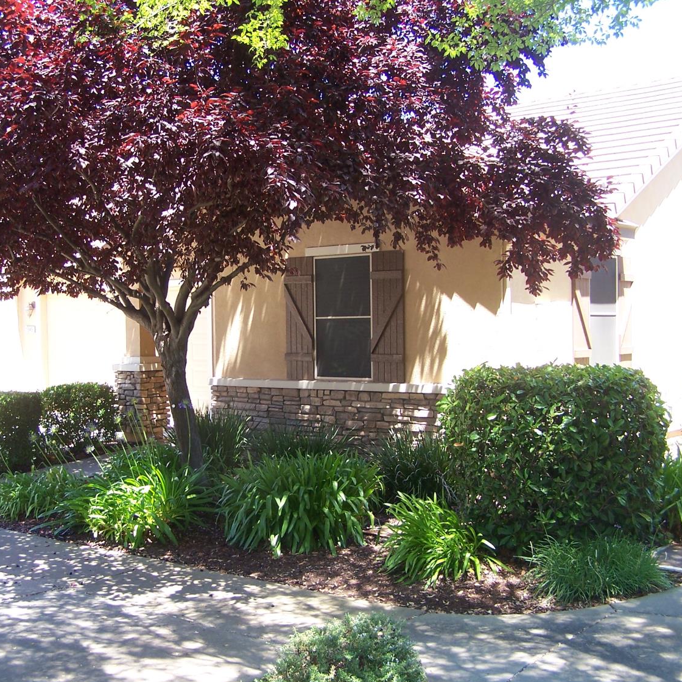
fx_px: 1003
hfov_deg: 37.3
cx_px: 259
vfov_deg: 37.6
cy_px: 342
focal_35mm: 45
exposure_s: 1/80
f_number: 2.8
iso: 80
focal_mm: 6.3
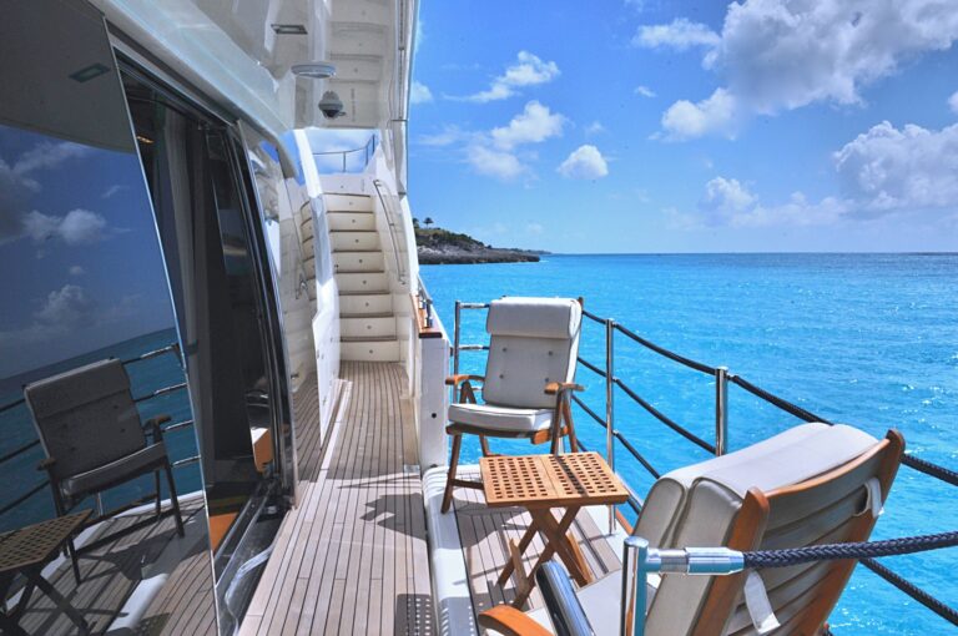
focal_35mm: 27
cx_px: 479
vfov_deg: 47.8
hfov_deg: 67.4
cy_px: 318
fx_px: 718
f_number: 22
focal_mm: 18
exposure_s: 1/250
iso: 320
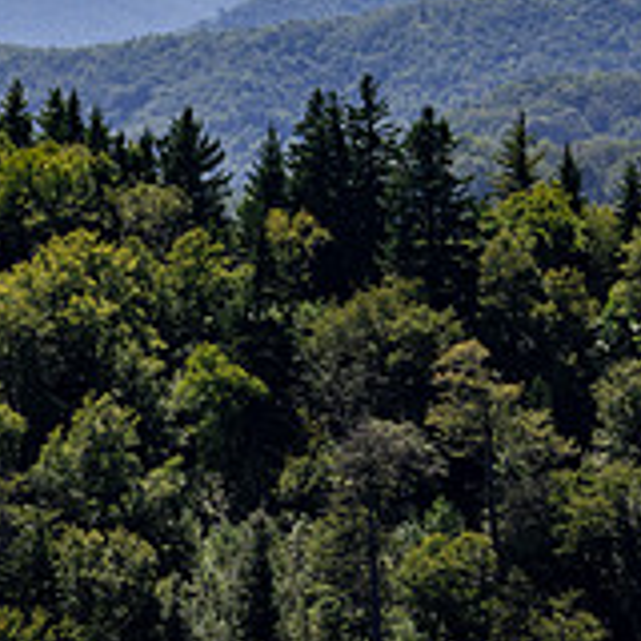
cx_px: 329
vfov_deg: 2.9
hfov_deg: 2.9
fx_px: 12528
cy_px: 26
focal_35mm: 598
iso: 100
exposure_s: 1/30
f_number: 22
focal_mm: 194
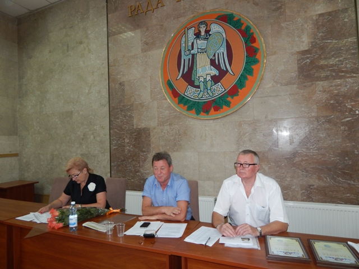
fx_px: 228
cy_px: 134
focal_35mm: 22
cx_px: 180
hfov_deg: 76.4
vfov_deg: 61.1
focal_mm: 4
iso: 200
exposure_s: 1/30
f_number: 3
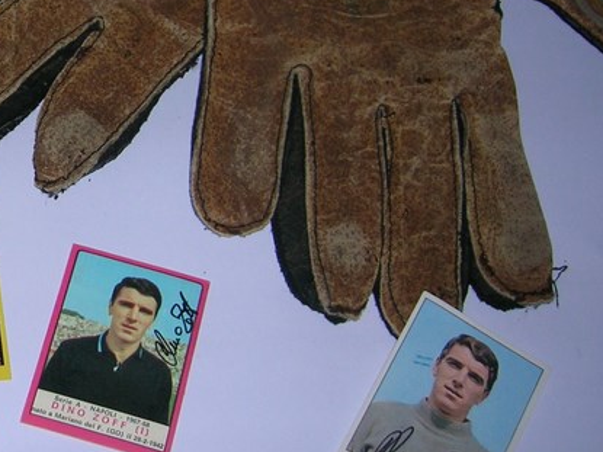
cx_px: -86
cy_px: 33
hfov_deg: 22.3
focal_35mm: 82
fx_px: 1428
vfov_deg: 17.7
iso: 50
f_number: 2.9
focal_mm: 5.7
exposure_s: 1/60.1
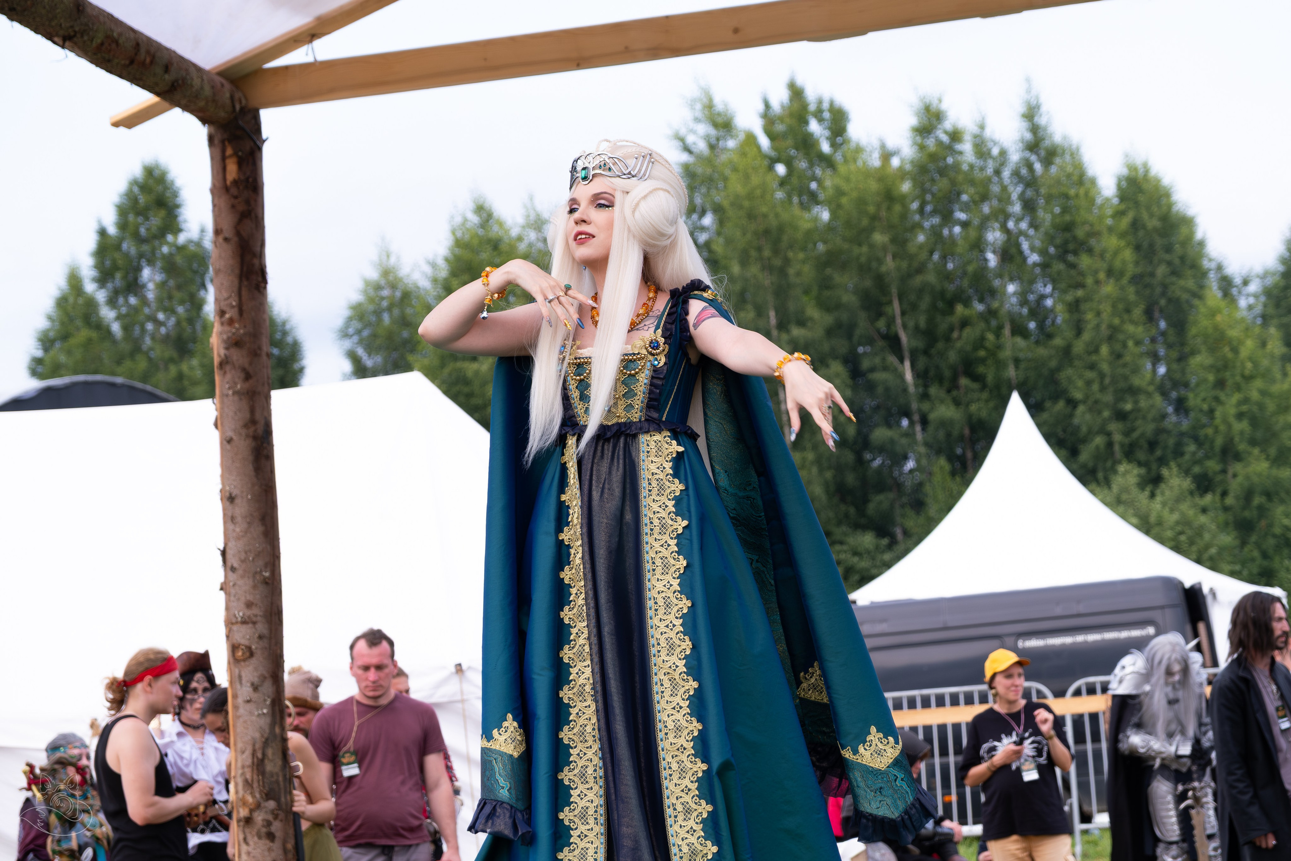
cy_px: 402
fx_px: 3357
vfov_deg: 14.6
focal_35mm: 94
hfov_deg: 21.8
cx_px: 728
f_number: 4
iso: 320
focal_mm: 55
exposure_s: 1/800
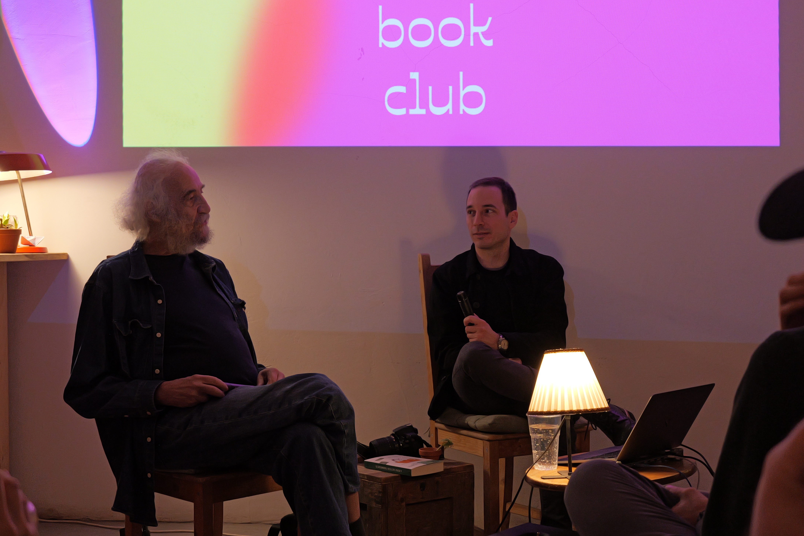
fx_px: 1228
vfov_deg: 24.6
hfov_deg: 36.2
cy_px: 289
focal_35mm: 55
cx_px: 339
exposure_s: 1/50
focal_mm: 40
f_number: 6.3
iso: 2000
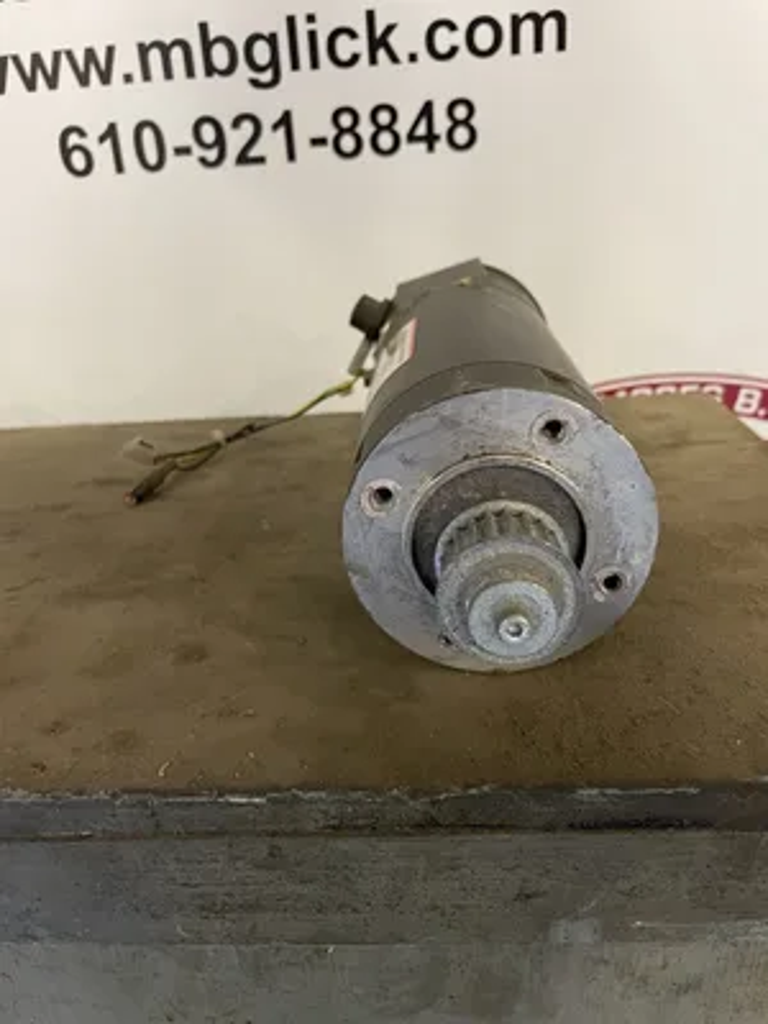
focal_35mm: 26
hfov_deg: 53.1
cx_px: 384
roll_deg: +4.6
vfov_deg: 67.3
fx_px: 769
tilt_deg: -22.1
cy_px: 512
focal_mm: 4.2
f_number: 1.6
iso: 500
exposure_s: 1/60
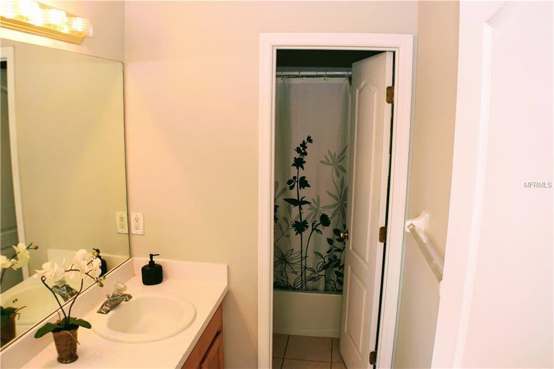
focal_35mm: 36
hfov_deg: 53.1
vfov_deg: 36.8
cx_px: 277
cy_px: 184
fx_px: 554
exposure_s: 1/125
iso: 500
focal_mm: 24
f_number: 5.6
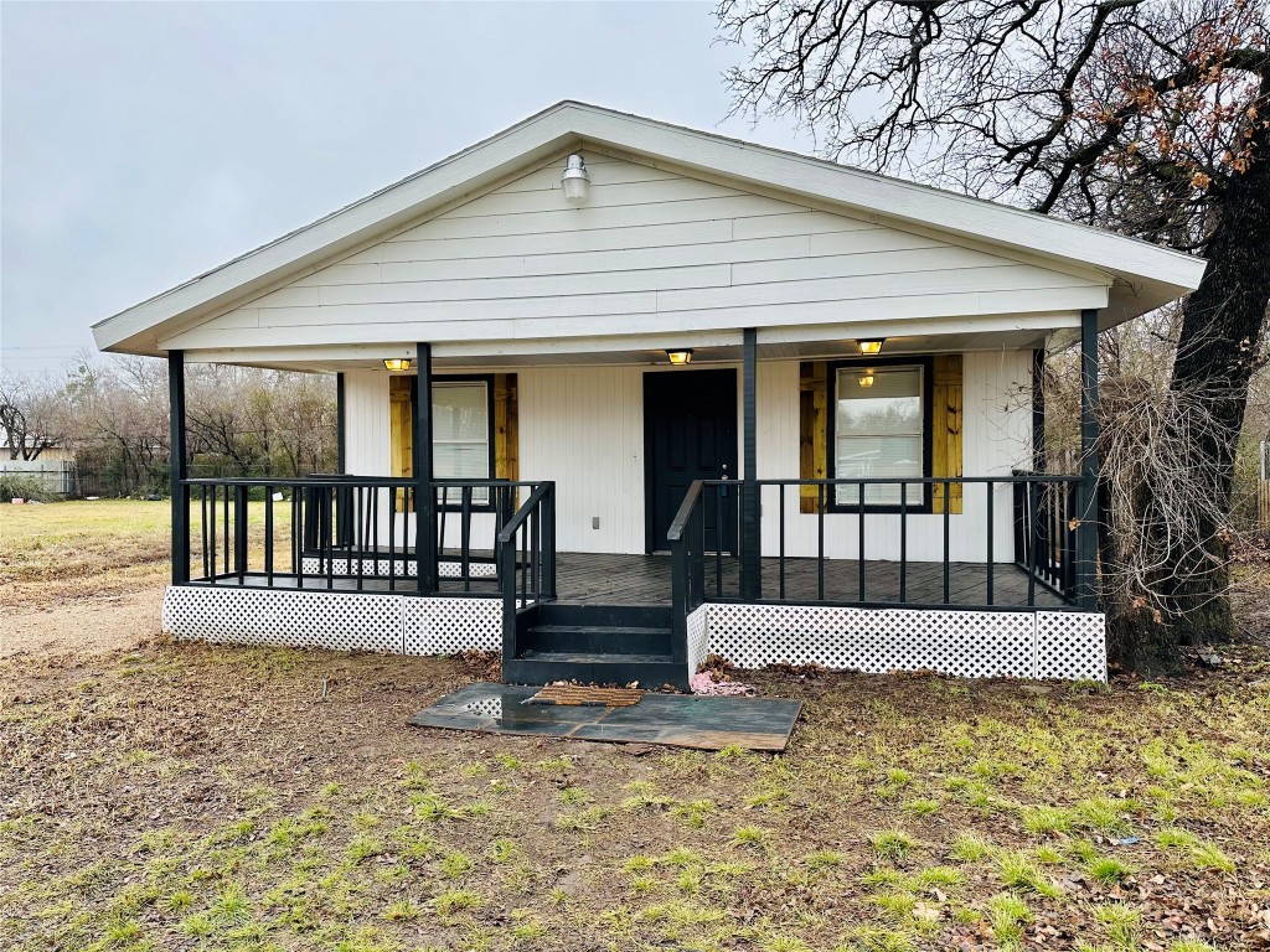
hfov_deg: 71.6
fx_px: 881
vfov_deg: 56.8
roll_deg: +0.3
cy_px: 476
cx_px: 635
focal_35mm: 24
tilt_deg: -0.2
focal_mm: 6.86
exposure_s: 1/431
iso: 80
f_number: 1.78
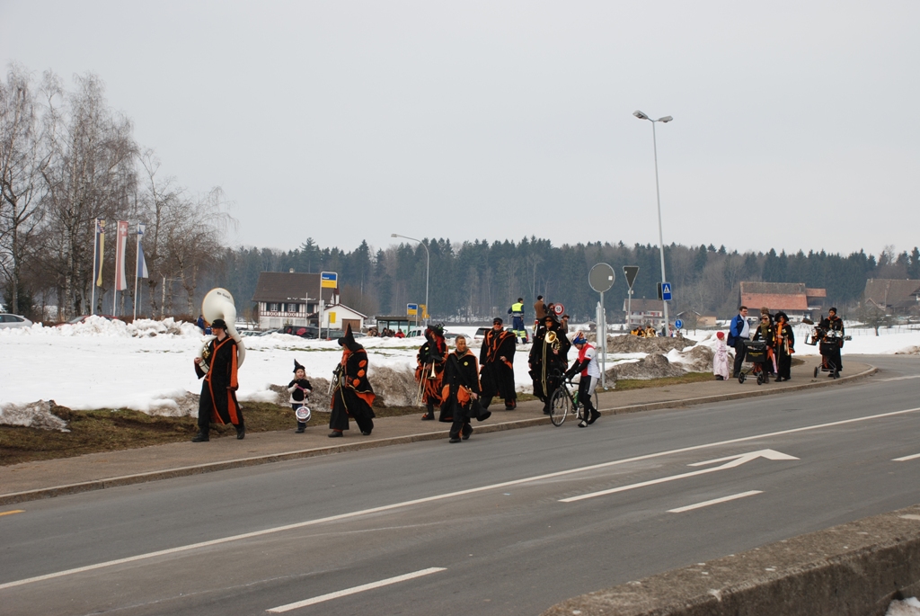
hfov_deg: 33.4
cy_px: 308
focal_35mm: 60
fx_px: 1535
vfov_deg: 22.7
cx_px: 460
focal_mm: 40
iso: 100
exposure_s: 1/200
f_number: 7.1
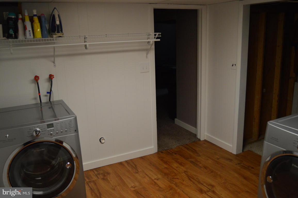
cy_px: 99
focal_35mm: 30
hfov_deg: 62.0
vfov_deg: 43.5
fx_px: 248
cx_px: 149
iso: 1000
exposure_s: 1/60
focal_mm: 20
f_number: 3.5
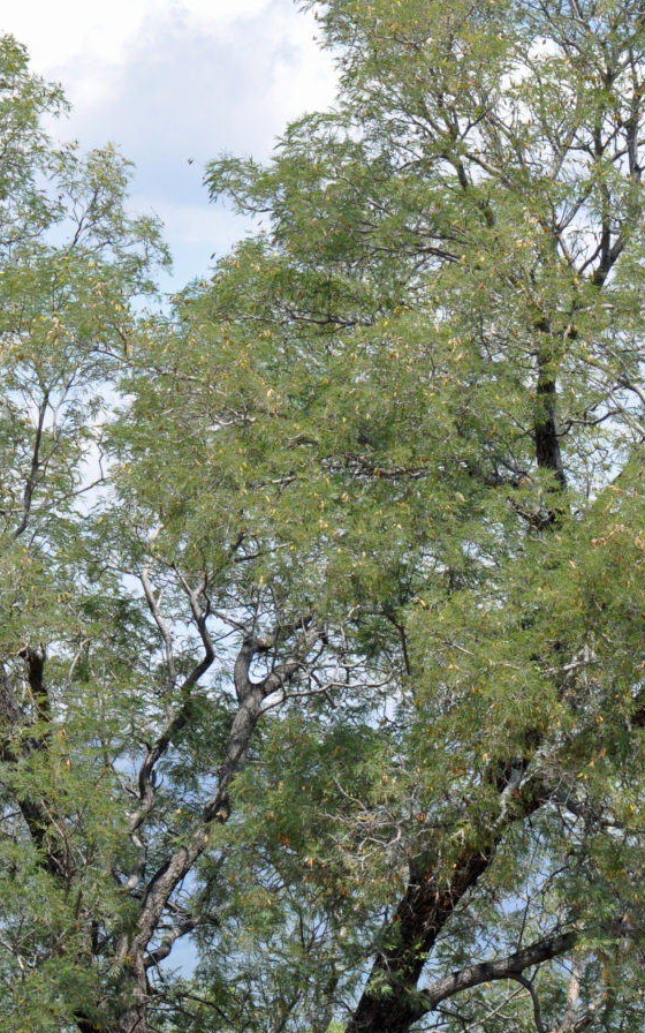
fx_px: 8182
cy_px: 581
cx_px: 258
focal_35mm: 291
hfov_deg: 4.5
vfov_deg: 7.2
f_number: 8
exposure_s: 1/1000
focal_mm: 105
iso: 800
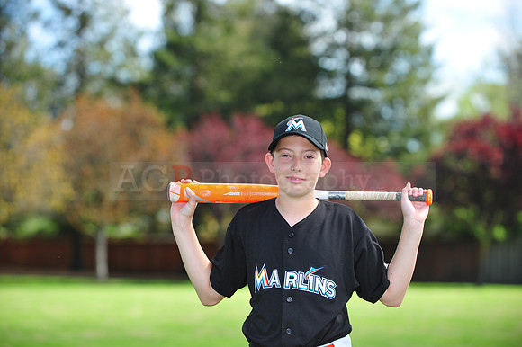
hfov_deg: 15.2
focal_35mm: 135
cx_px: 261
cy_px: 174
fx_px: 1956
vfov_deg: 10.1
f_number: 4.5
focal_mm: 135
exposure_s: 1/800
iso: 250
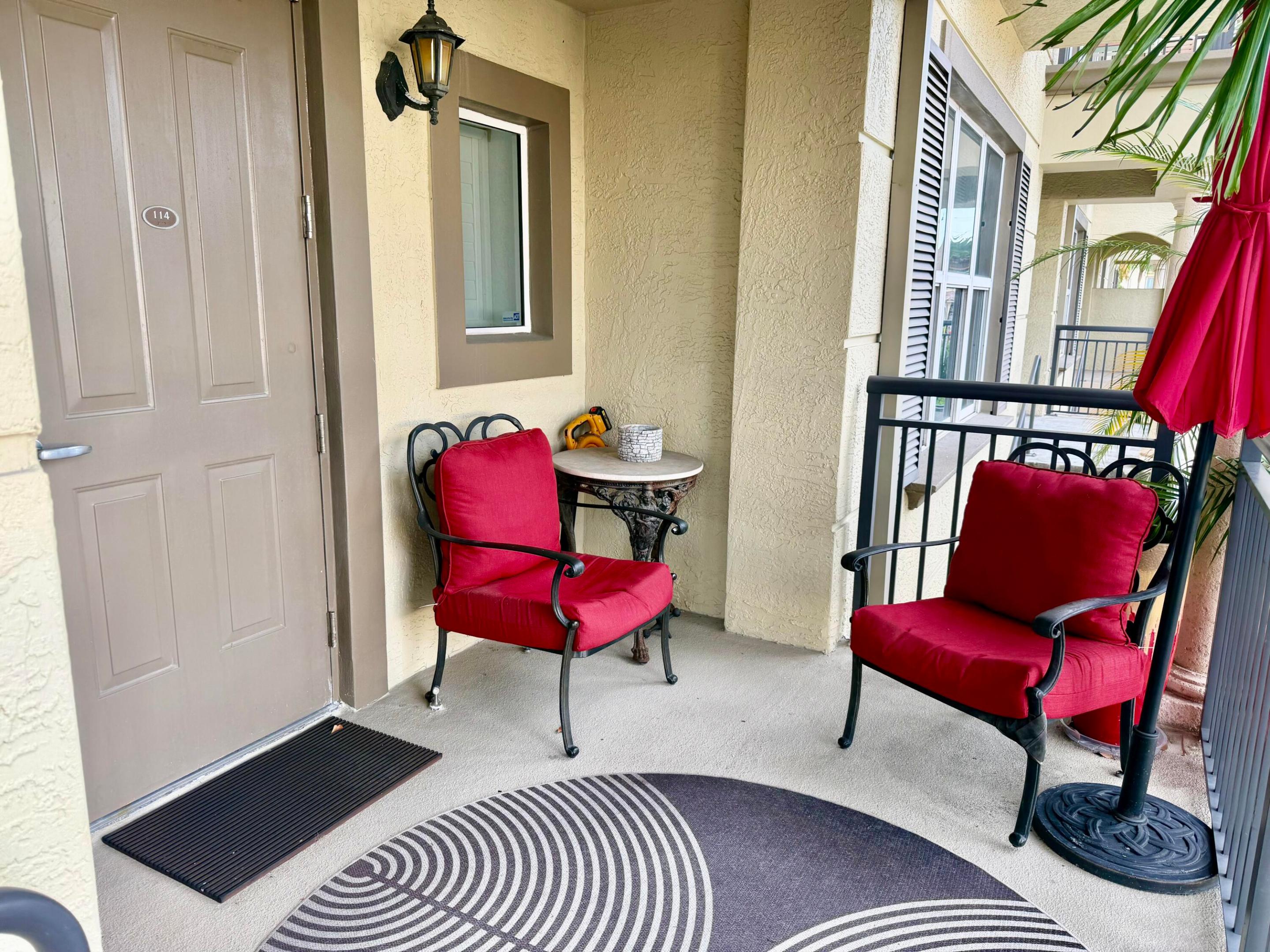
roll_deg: -0.2
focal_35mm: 24
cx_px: 635
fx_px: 881
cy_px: 476
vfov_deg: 56.8
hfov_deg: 71.6
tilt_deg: -12.0
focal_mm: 6.76
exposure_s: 1/121
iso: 80
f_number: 1.78
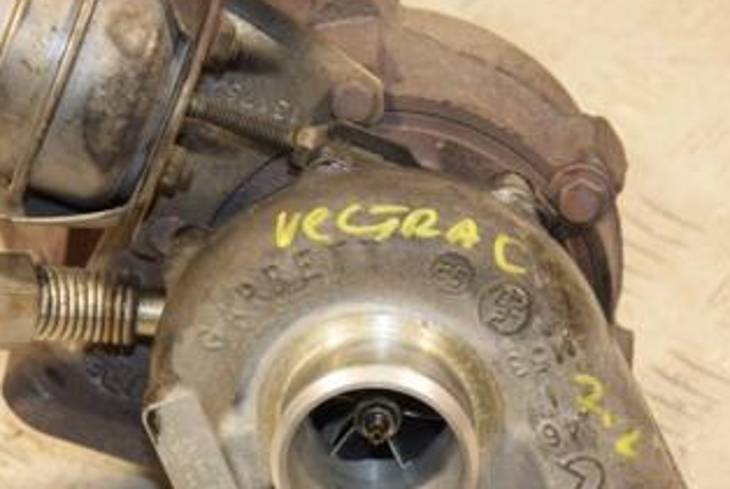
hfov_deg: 12.4
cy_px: 321
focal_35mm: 166
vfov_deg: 8.3
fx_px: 3369
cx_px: 281
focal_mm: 58
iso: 800
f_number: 5
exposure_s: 1/200
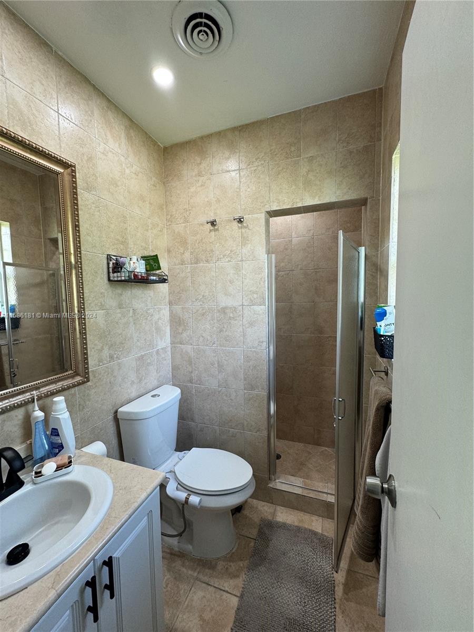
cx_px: 237
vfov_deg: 102.1
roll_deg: +1.5
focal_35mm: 14
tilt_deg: -4.9
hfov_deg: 85.7
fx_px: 256
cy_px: 316
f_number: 2.2
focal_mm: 2.22
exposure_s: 1/120
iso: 125
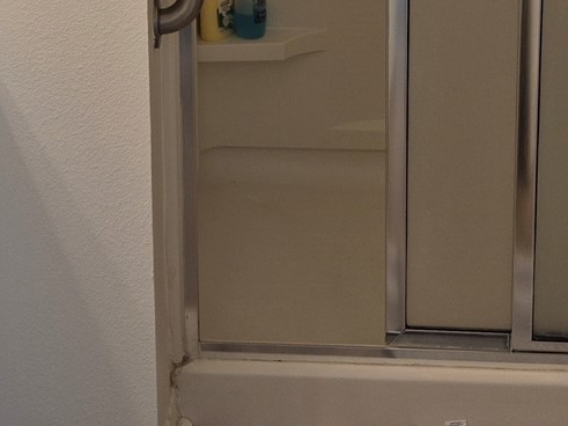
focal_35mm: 75
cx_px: 104
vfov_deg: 18.0
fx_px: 1230
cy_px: -161
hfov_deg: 25.5
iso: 64
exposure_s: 1/120
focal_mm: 5.4
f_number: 1.8
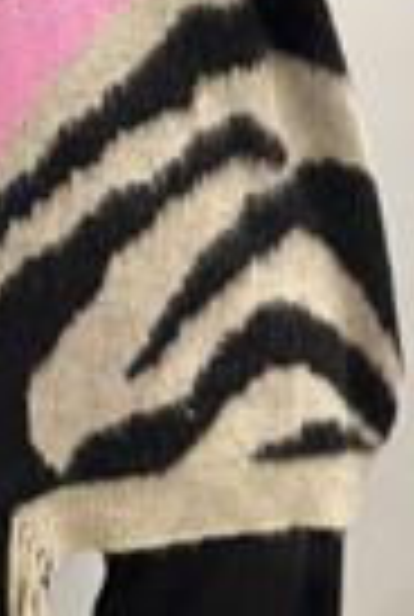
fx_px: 2574
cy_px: 7
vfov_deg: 13.5
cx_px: 108
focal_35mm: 150
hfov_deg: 9.2
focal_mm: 6.86
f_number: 1.78
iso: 200
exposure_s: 1/50
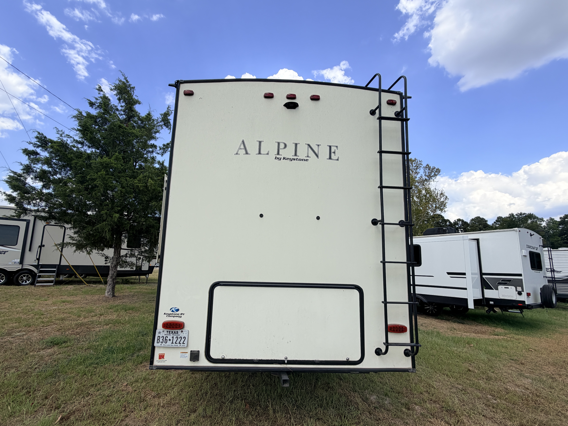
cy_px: 213
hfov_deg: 102.1
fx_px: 230
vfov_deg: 85.7
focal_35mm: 14
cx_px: 284
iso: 25
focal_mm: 2.22
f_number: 2.2
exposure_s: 1/770
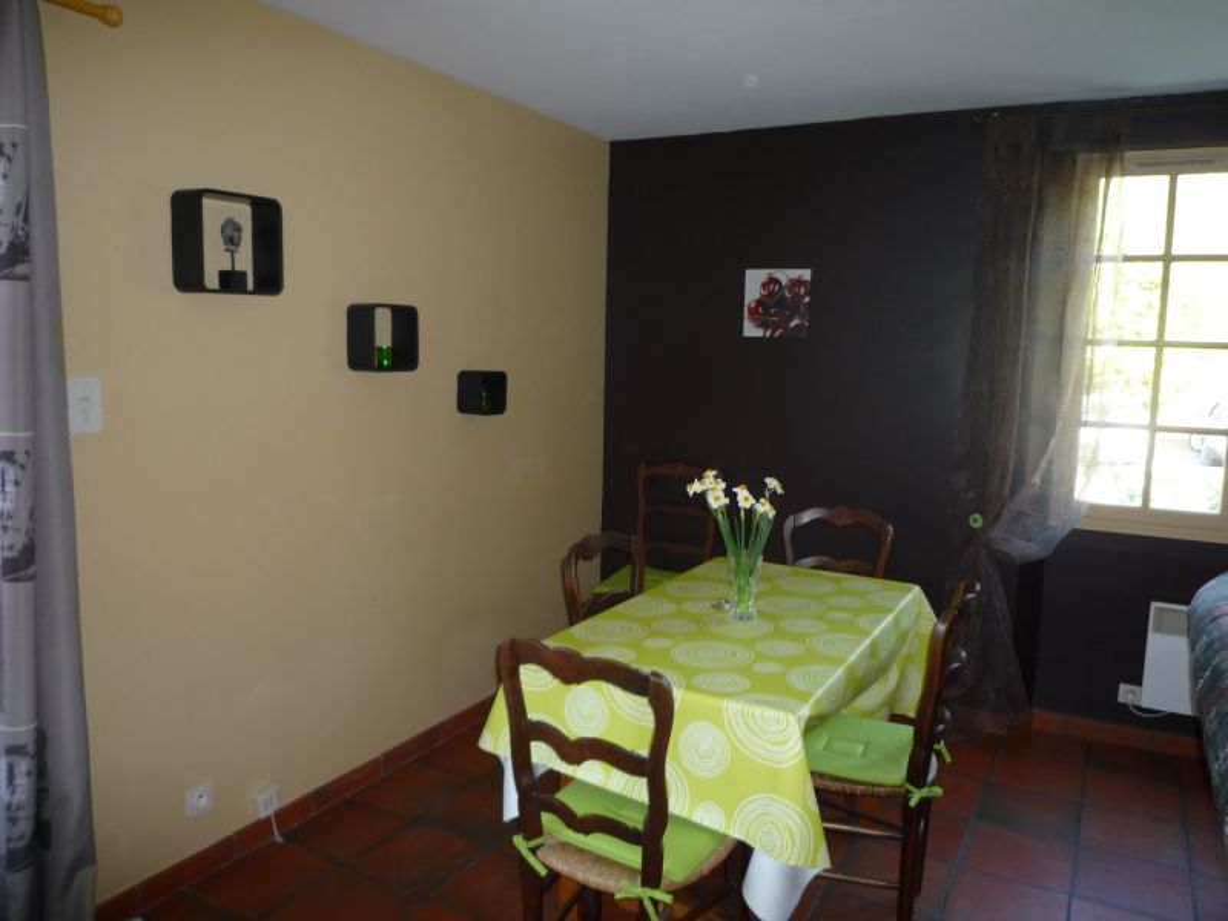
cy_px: 460
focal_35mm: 25
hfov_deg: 69.4
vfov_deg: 54.9
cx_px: 614
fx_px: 887
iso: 160
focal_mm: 4.4
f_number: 2.8
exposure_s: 1/30
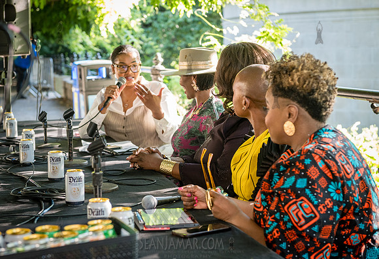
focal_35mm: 74
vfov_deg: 18.8
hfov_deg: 27.2
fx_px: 784
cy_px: 115
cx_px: 174
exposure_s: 1/160
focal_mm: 62
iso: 1250
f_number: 4.5
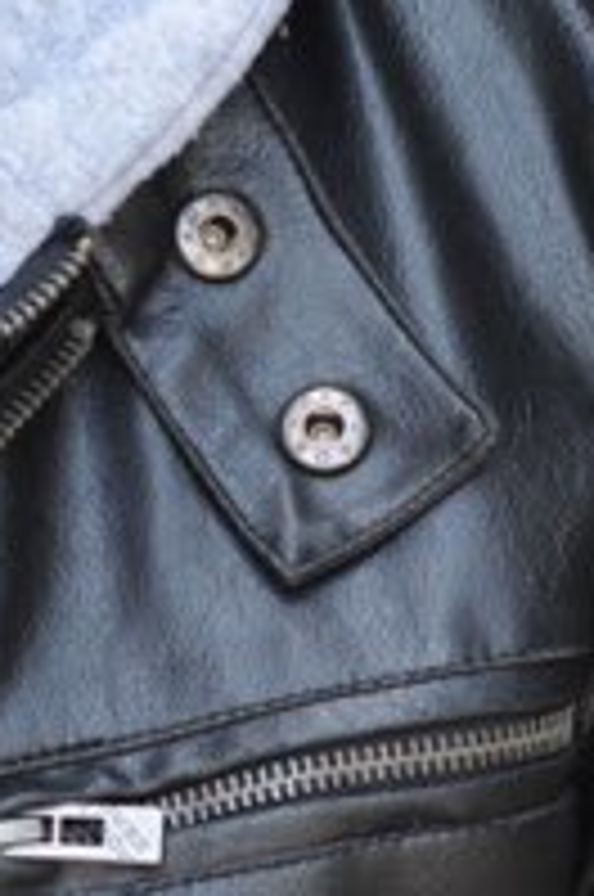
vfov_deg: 4.0
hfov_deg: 2.7
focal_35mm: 513
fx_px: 12740
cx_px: -405
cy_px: -221
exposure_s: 1/320
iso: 400
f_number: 3.5
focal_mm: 85
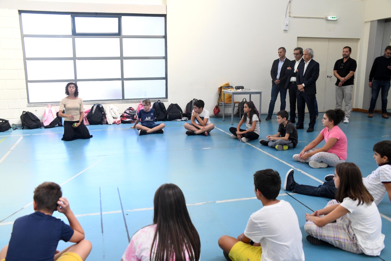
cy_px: 130
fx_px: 380
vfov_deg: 37.9
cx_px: 196
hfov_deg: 54.4
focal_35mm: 35
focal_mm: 35
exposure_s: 1/640
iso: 2500
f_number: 5.6
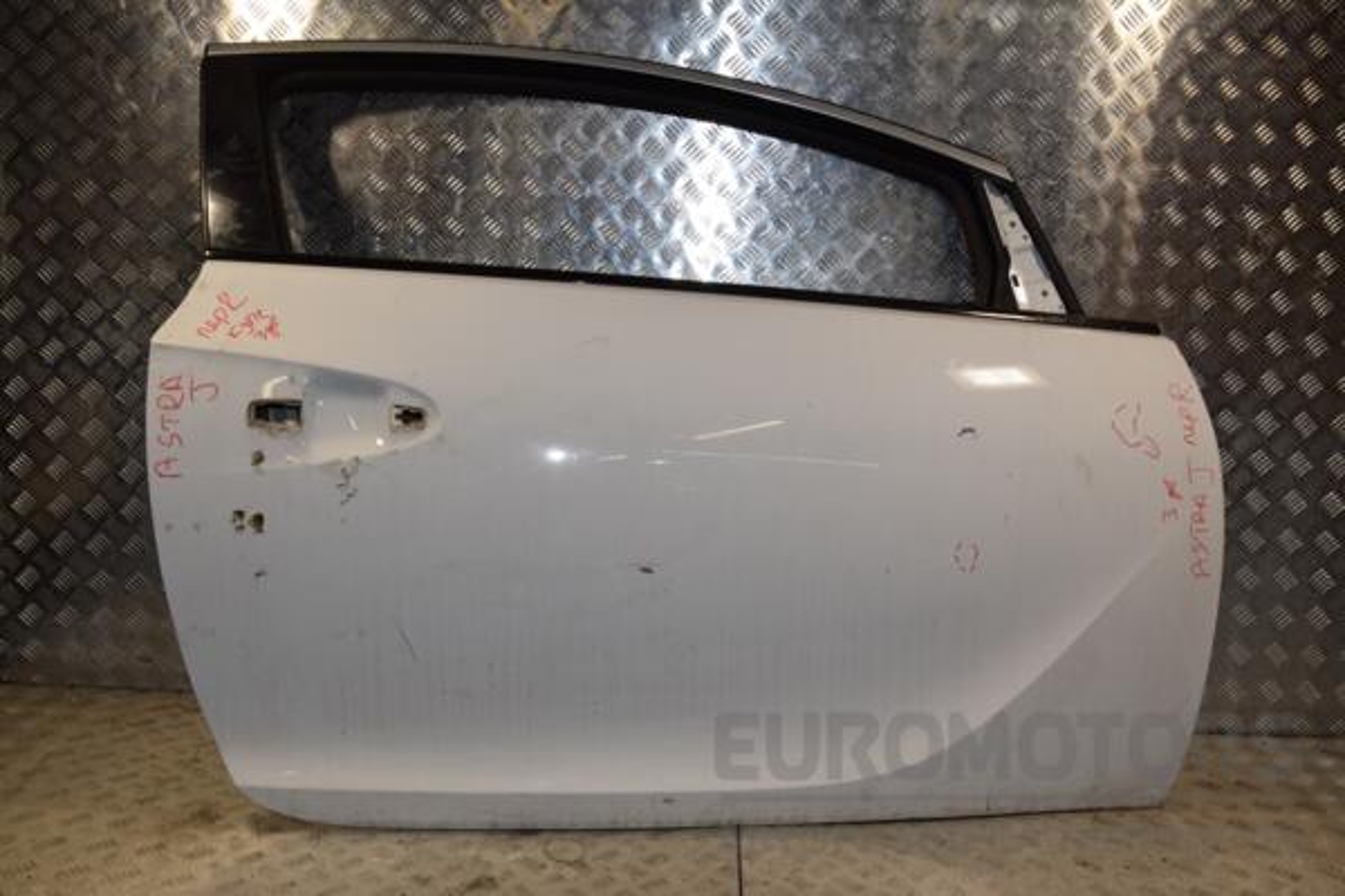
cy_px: 448
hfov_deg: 59.5
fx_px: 1177
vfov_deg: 41.7
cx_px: 672
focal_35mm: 32
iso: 800
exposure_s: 1/200
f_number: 13
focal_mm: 21
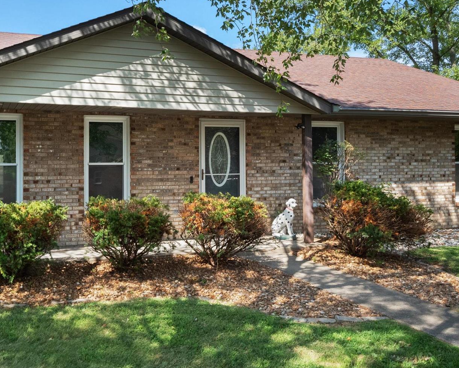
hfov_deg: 48.4
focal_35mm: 37
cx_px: 162
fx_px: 503
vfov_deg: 40.1
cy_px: 187
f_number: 9
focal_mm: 15
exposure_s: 1/250
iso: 400
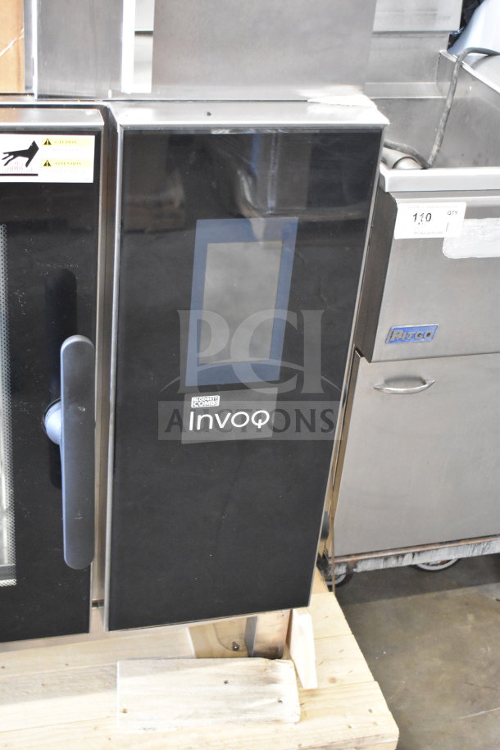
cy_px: 375
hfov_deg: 26.5
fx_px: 1062
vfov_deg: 38.9
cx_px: 250
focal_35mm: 51
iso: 6400
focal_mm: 34
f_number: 4.5
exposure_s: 1/60
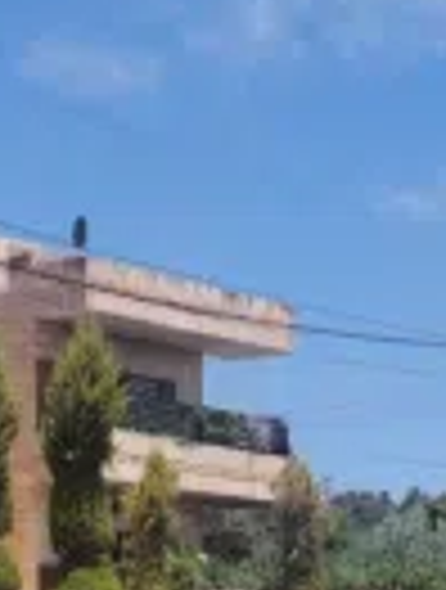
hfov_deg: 10.6
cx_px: 194
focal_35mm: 140
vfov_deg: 13.6
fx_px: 2393
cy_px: 761
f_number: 1.75
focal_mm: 5.25
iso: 100
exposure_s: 1/1139
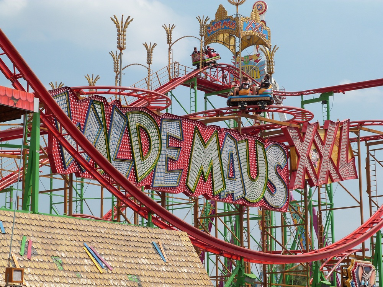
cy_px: 144
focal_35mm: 93
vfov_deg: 15.9
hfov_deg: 21.1
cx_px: 192
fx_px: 1029
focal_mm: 16.8
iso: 100
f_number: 5.6
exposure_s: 1/640
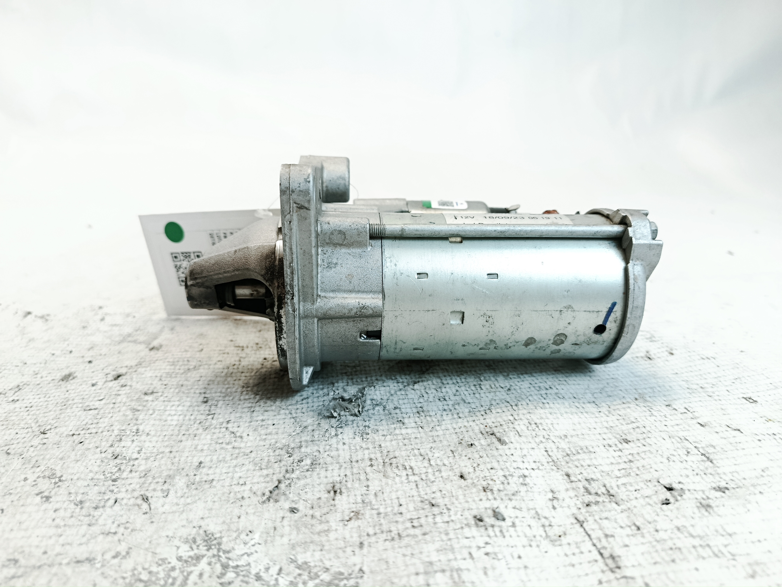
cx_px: 391
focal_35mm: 24
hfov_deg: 71.6
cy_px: 294
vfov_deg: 56.8
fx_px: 542
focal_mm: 5.24
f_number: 1.7
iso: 555
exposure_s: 1/120
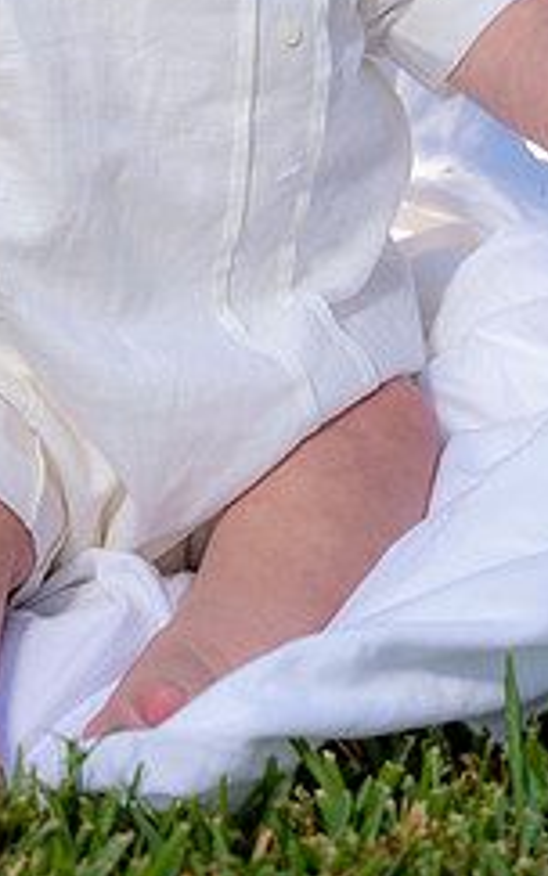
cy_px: 123
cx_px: 153
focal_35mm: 192
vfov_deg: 10.9
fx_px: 4585
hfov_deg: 6.8
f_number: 8
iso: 200
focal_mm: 102
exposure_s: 1/250
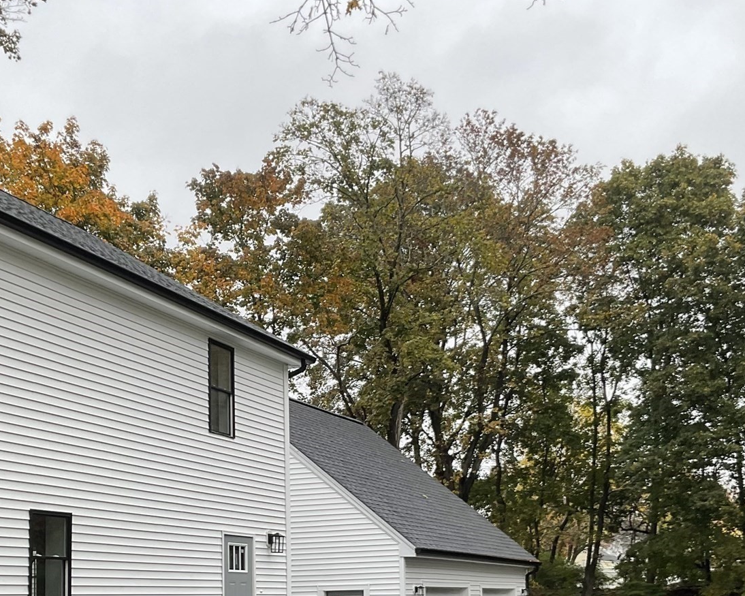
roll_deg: +0.7
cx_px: 299
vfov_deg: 27.7
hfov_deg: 35.2
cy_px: 517
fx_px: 1168
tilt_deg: +3.9
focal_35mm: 53
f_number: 1.8
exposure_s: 1/122
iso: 20
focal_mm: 3
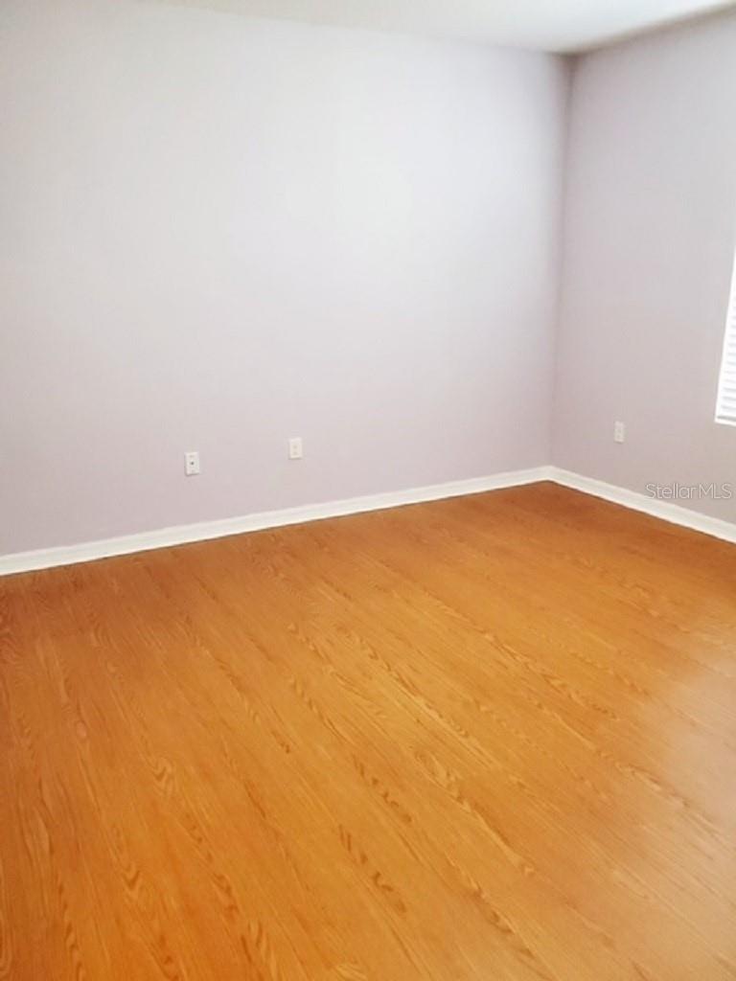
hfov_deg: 53.1
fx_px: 737
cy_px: 490
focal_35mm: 26
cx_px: 368
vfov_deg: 67.3
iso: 400
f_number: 2.4
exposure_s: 1/39
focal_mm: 4.3
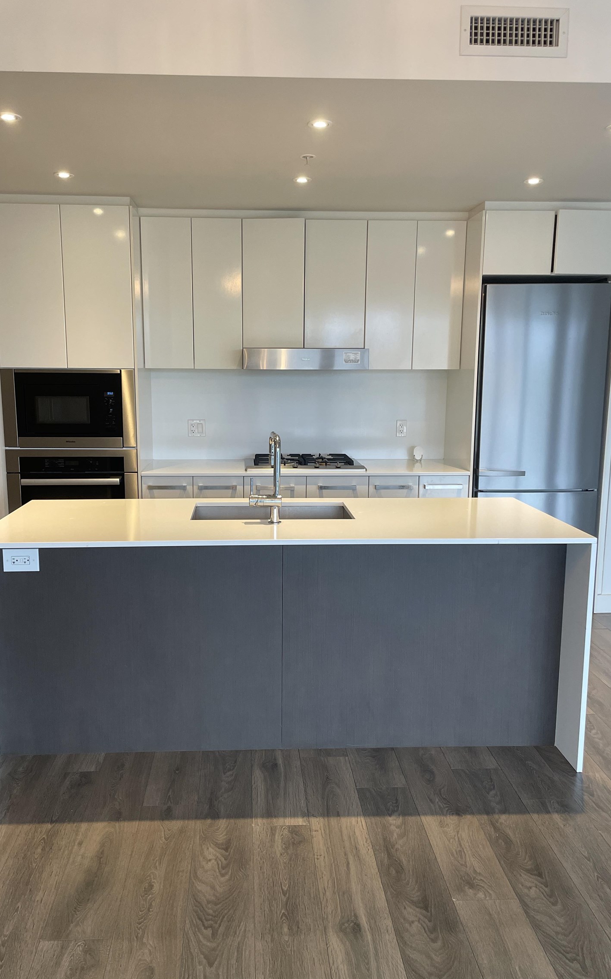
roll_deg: +1.3
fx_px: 746
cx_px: 276
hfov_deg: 44.5
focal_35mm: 28
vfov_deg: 66.5
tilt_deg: -8.8
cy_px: 487
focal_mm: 4.2
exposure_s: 1/120
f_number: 1.6
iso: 125
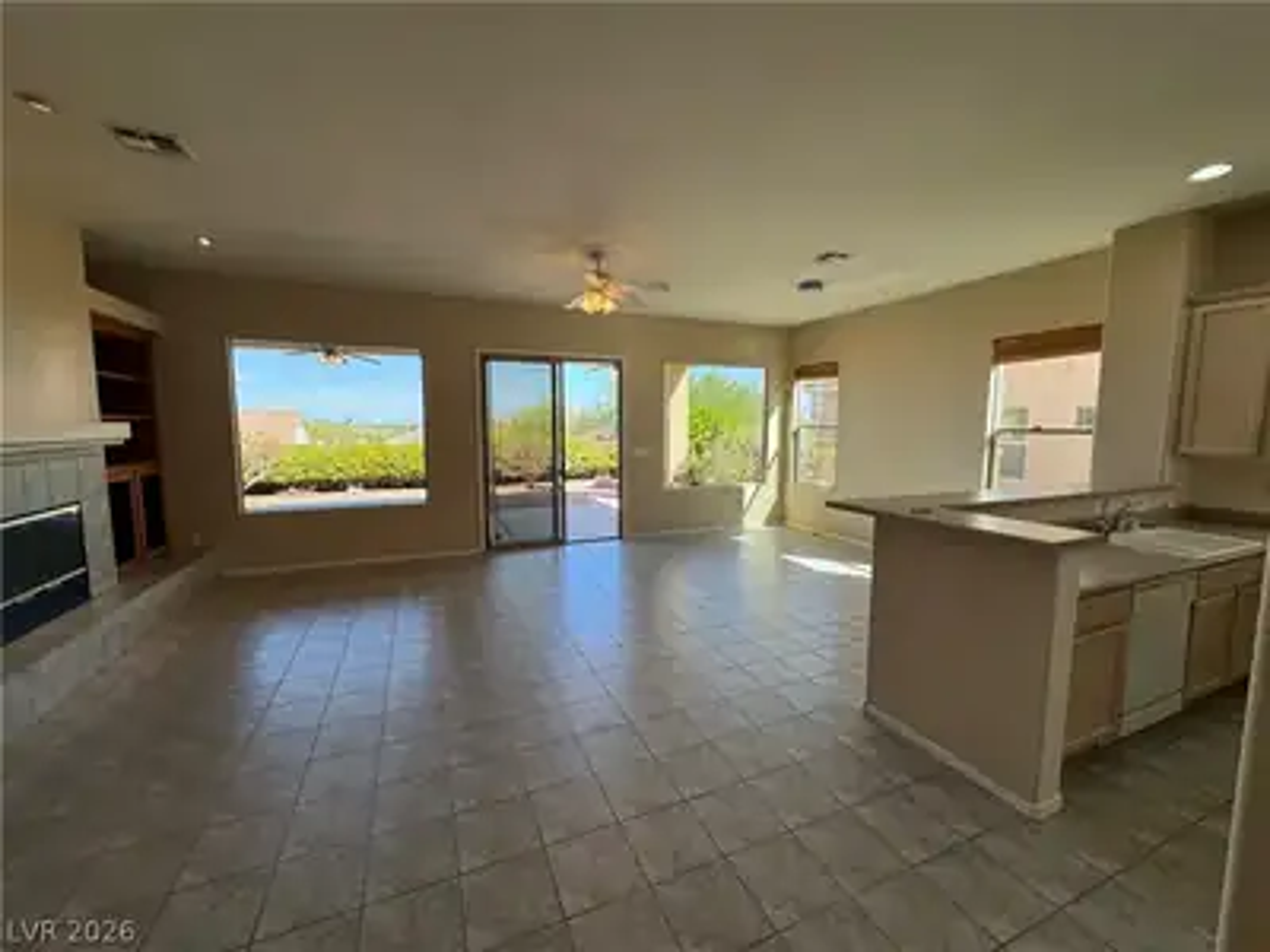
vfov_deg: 85.7
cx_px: 635
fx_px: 514
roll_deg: -0.5
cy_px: 476
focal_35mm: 14
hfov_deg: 102.1
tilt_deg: -8.0
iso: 40
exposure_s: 1/202
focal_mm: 2.22
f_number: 2.2
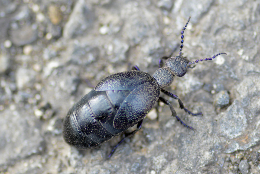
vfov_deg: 9.1
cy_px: 87
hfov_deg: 13.7
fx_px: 1083
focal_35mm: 150
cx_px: 130
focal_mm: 100
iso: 400
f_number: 3.5
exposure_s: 1/160
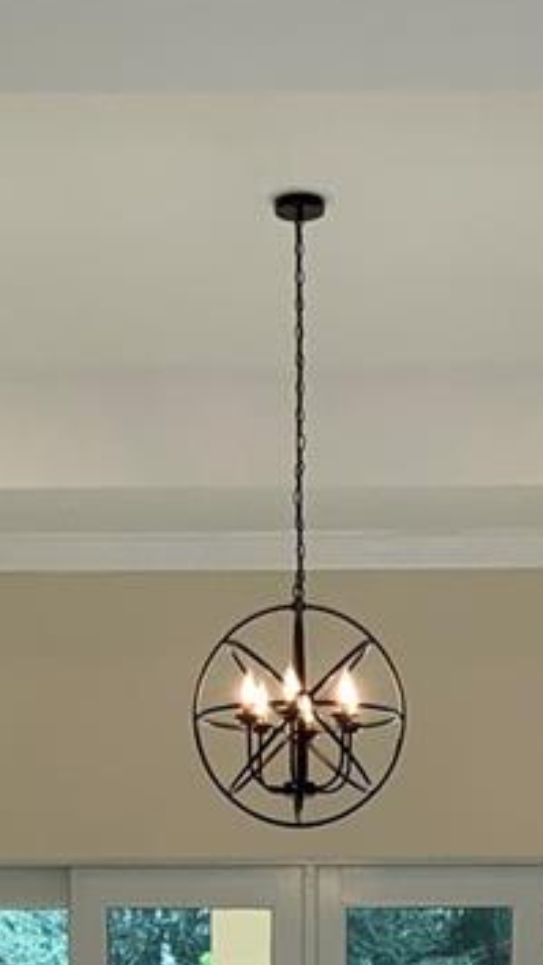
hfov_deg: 11.3
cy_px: 1617
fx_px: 2740
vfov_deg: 17.2
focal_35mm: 107
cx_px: 303
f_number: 1.8
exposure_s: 1/120
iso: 16
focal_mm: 3
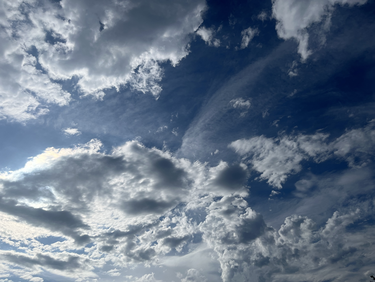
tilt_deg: +43.7
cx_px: 188
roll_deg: +2.3
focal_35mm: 26
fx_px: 282
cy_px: 141
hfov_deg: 67.3
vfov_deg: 53.1
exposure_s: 1/17241
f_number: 1.6
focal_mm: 5.1
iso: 50
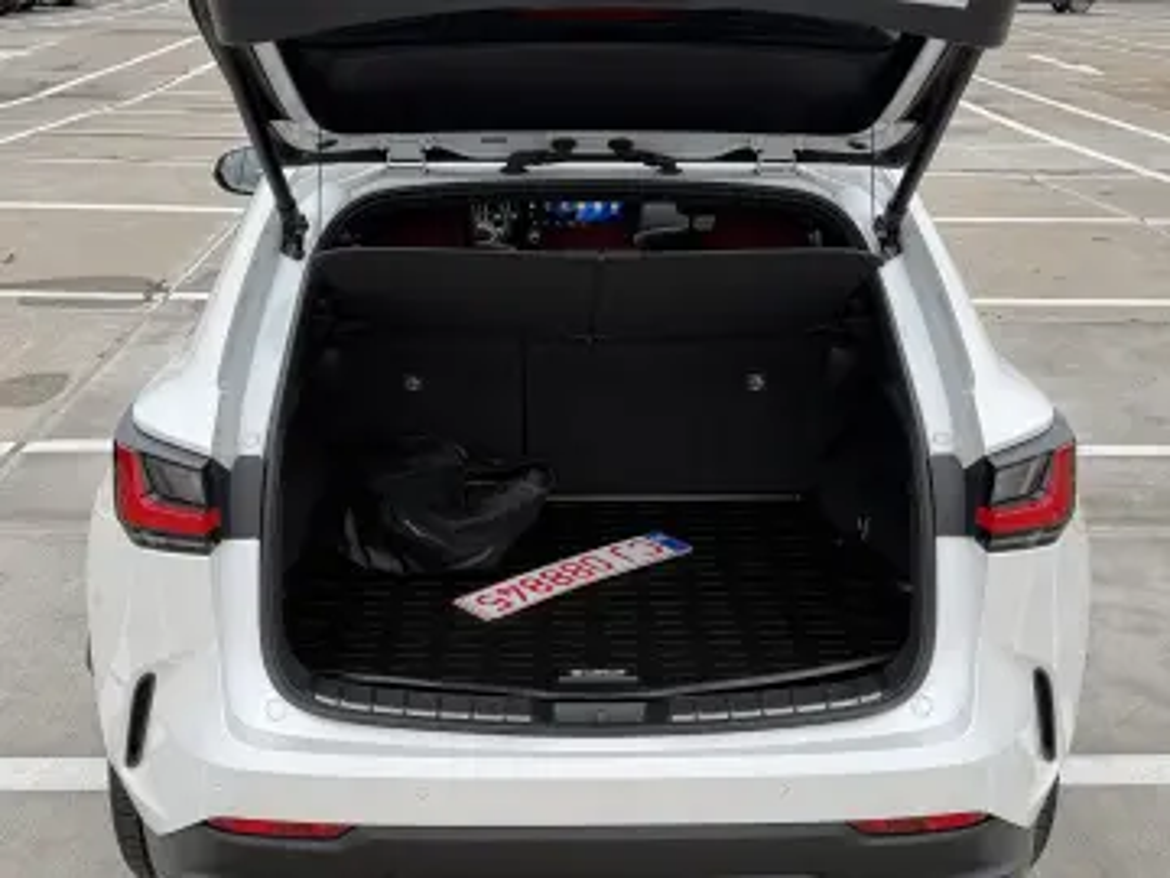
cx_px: 585
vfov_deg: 30.3
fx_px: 1622
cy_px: 439
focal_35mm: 48
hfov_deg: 39.7
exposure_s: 1/193
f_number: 1.78
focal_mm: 6.76
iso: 64
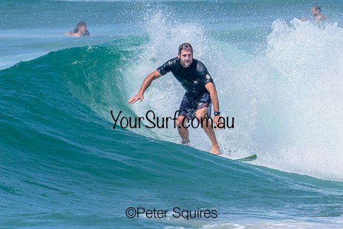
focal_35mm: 1098
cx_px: 175
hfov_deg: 1.9
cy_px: 102
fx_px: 10461
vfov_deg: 1.3
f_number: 16
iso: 1400
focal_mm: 800
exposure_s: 1/2000
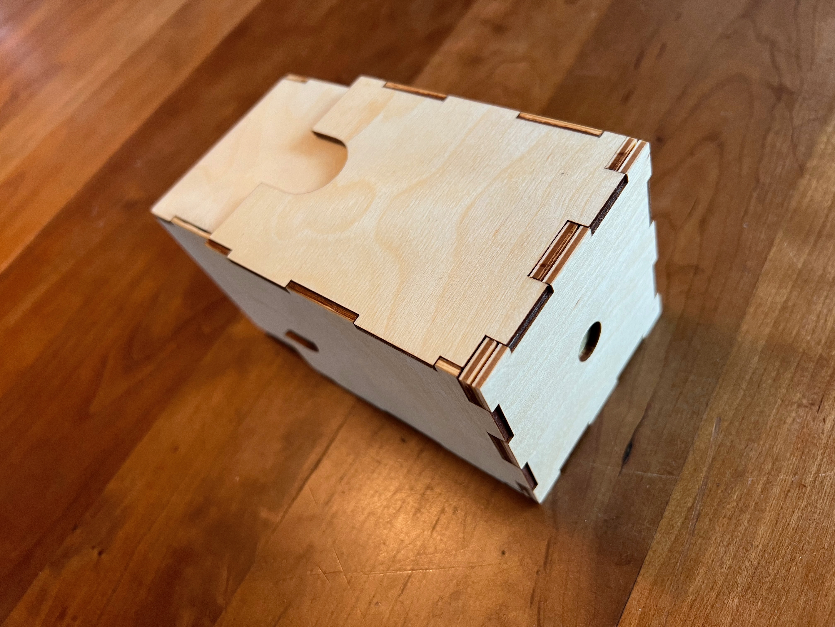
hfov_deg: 67.3
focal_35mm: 26
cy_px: 314
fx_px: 627
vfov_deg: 53.1
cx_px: 418
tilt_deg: -51.9
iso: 125
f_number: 1.5
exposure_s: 1/60
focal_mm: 5.7
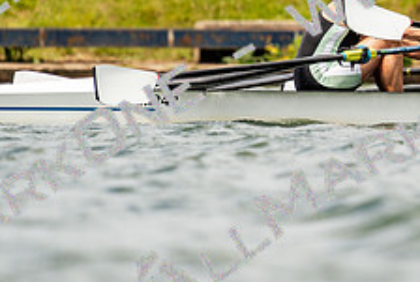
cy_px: 42
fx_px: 18142
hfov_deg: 1.3
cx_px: 518
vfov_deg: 0.9
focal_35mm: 1553
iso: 320
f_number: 6.3
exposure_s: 1/2000
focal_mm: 600
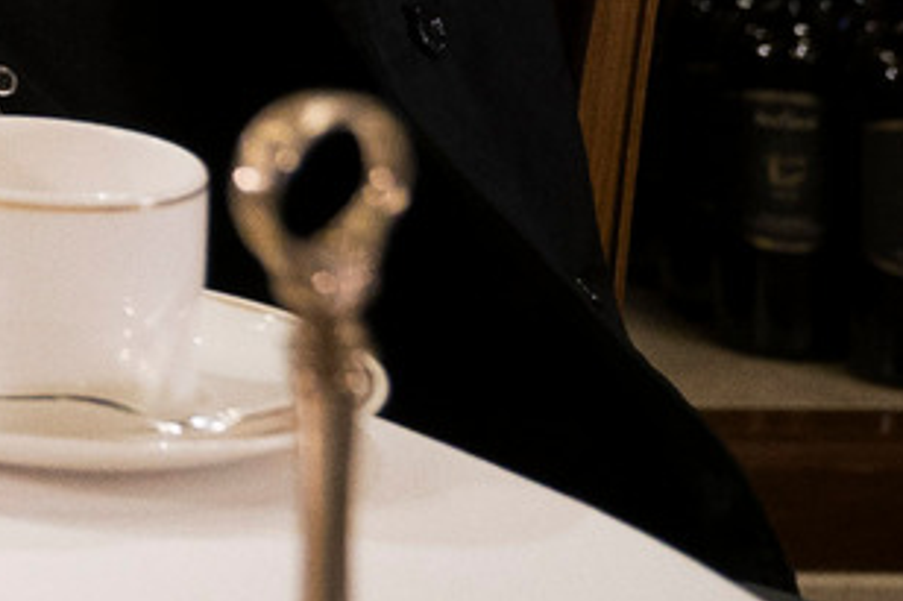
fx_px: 5164
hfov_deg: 8.4
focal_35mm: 206
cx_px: -1777
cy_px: -874
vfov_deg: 6.3
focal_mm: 33
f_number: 4
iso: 3200
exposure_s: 1/60
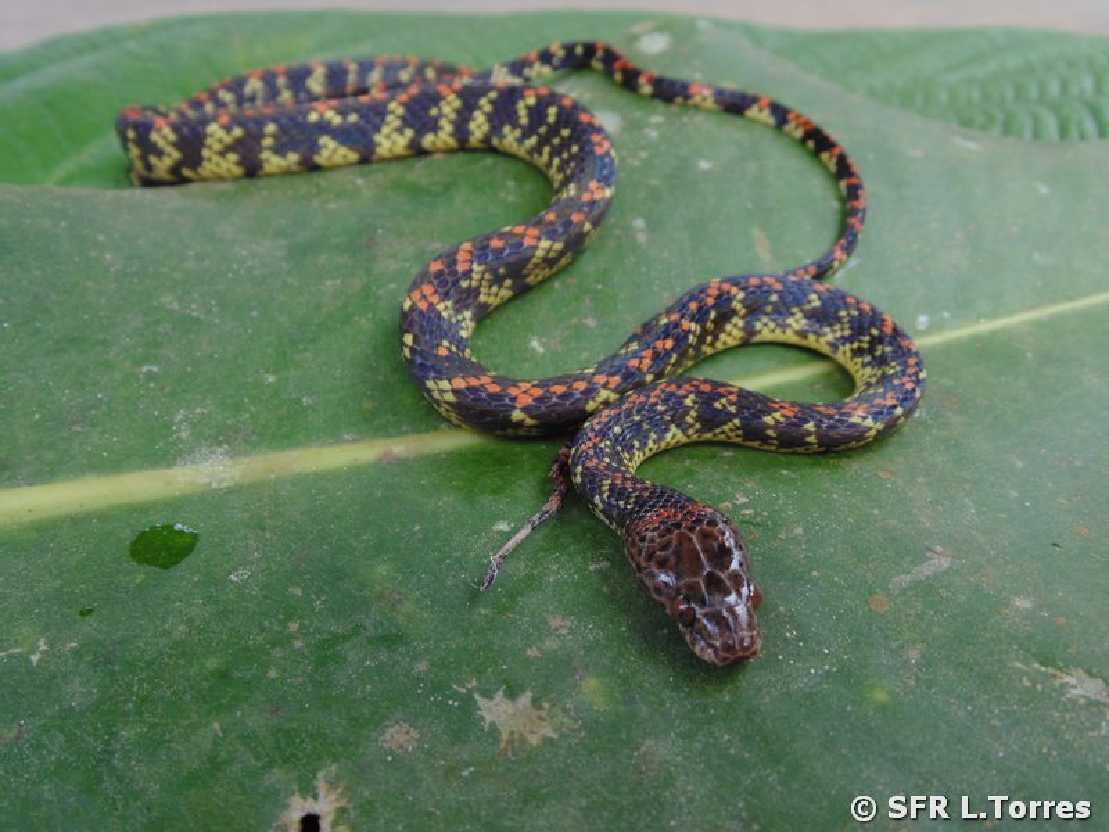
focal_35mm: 34
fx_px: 1089
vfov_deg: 41.8
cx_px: 554
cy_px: 416
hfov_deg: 54.0
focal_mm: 6.2
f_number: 3.4
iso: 80
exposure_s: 1/50
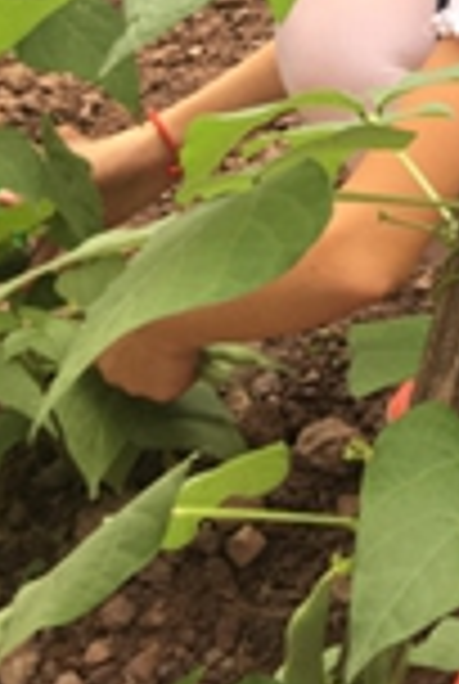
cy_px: -142
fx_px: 1885
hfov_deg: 11.4
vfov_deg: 19.4
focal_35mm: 99
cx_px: 1112
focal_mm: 4.15
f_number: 2.2
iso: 25
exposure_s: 1/140
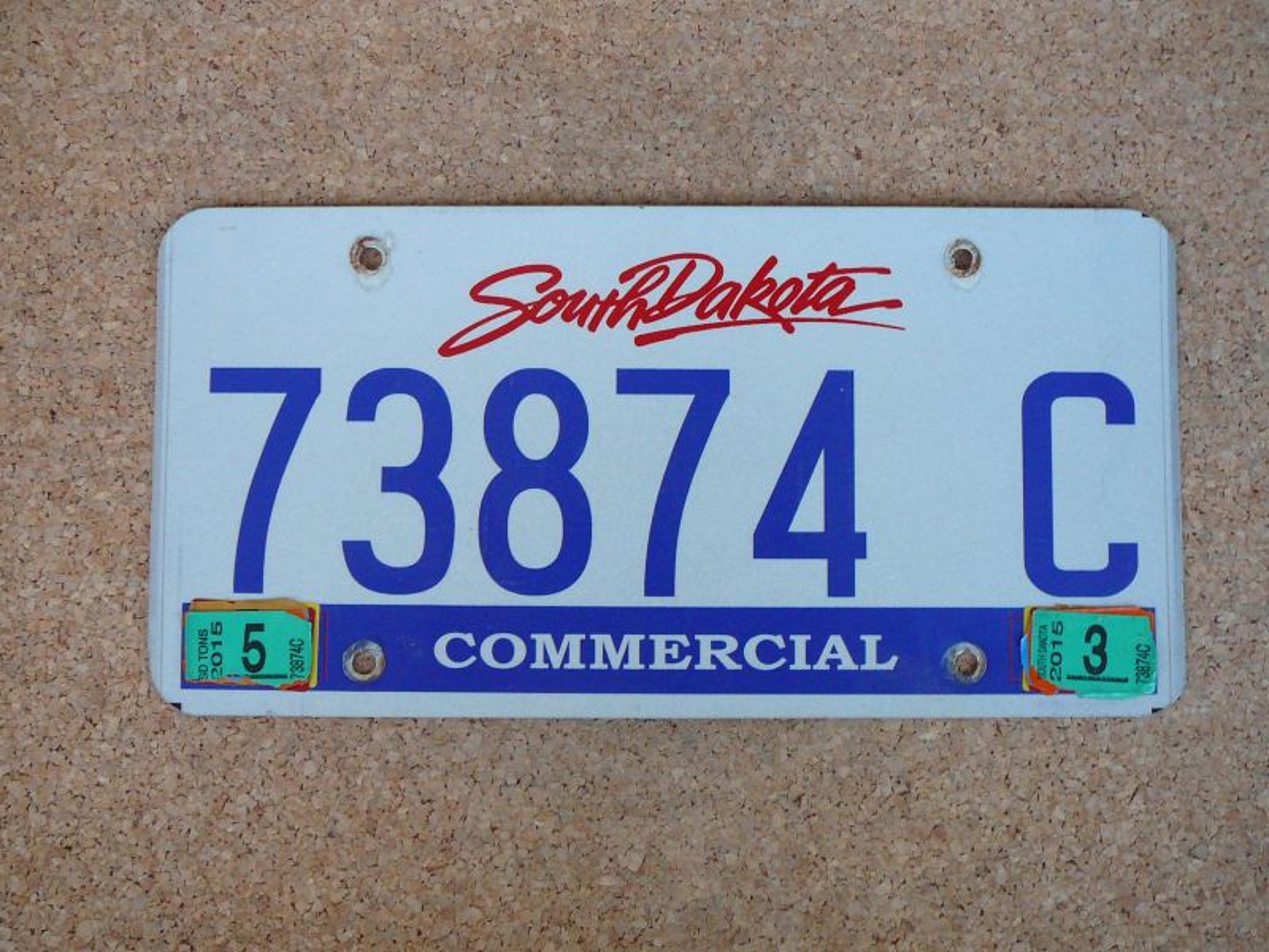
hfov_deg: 49.0
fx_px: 1393
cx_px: 634
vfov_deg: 37.7
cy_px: 476
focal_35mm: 38
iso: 200
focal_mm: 5.6
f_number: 3
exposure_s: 1/20
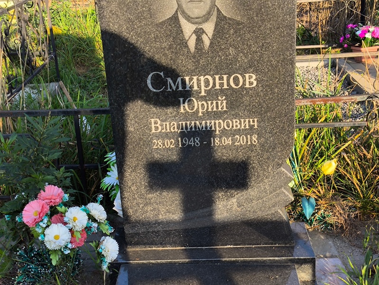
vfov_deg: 29.1
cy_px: 142
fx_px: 548
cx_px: 190
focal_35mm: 50
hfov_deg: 38.2
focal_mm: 4.71
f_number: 1.7
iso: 50
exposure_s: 1/457
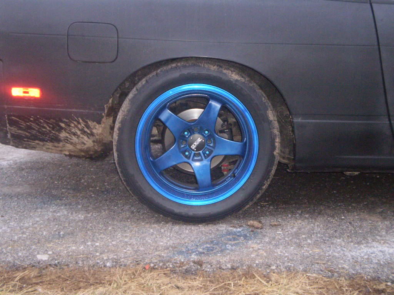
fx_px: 728
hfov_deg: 30.3
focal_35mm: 64
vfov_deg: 22.9
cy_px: 148
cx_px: 197
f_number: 4.4
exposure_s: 1/40
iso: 640
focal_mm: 11.3
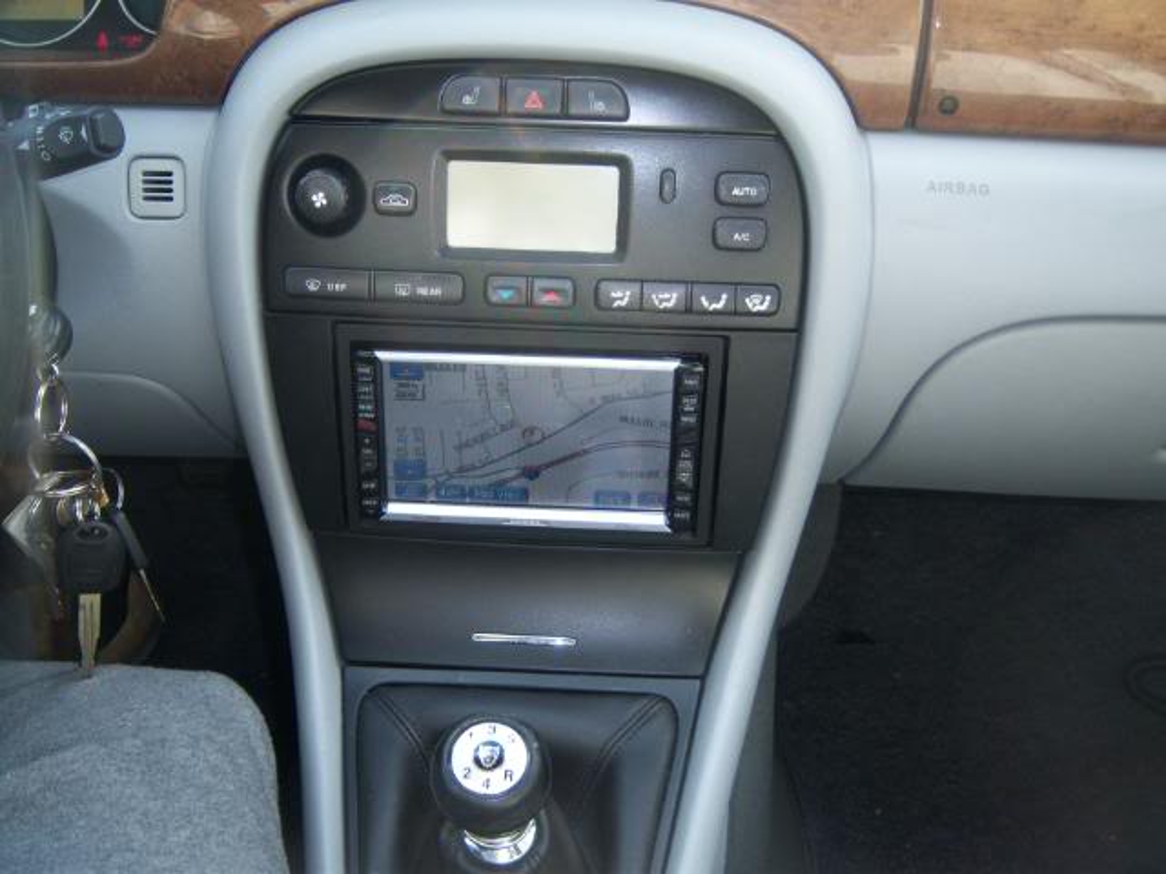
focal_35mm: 36
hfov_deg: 51.4
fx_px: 1213
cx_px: 583
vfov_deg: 39.7
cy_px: 437
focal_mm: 7.5
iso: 80
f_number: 2.8
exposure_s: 1/60
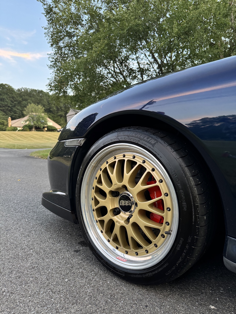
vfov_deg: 71.6
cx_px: 118
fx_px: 218
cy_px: 157
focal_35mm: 24
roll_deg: +2.3
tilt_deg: -0.4
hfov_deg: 56.8
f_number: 1.78
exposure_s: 1/60
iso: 500
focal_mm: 6.76
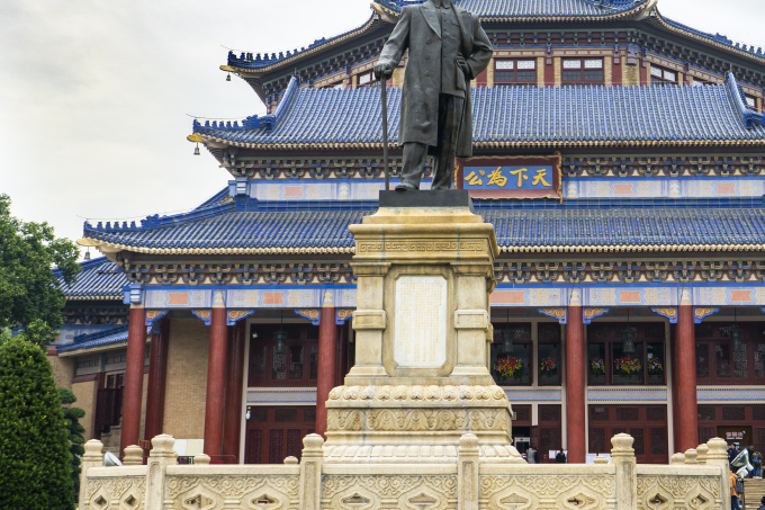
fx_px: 1275
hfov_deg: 33.1
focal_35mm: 60
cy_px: 155
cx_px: 519
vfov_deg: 22.5
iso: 400
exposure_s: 1/200
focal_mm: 34
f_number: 8
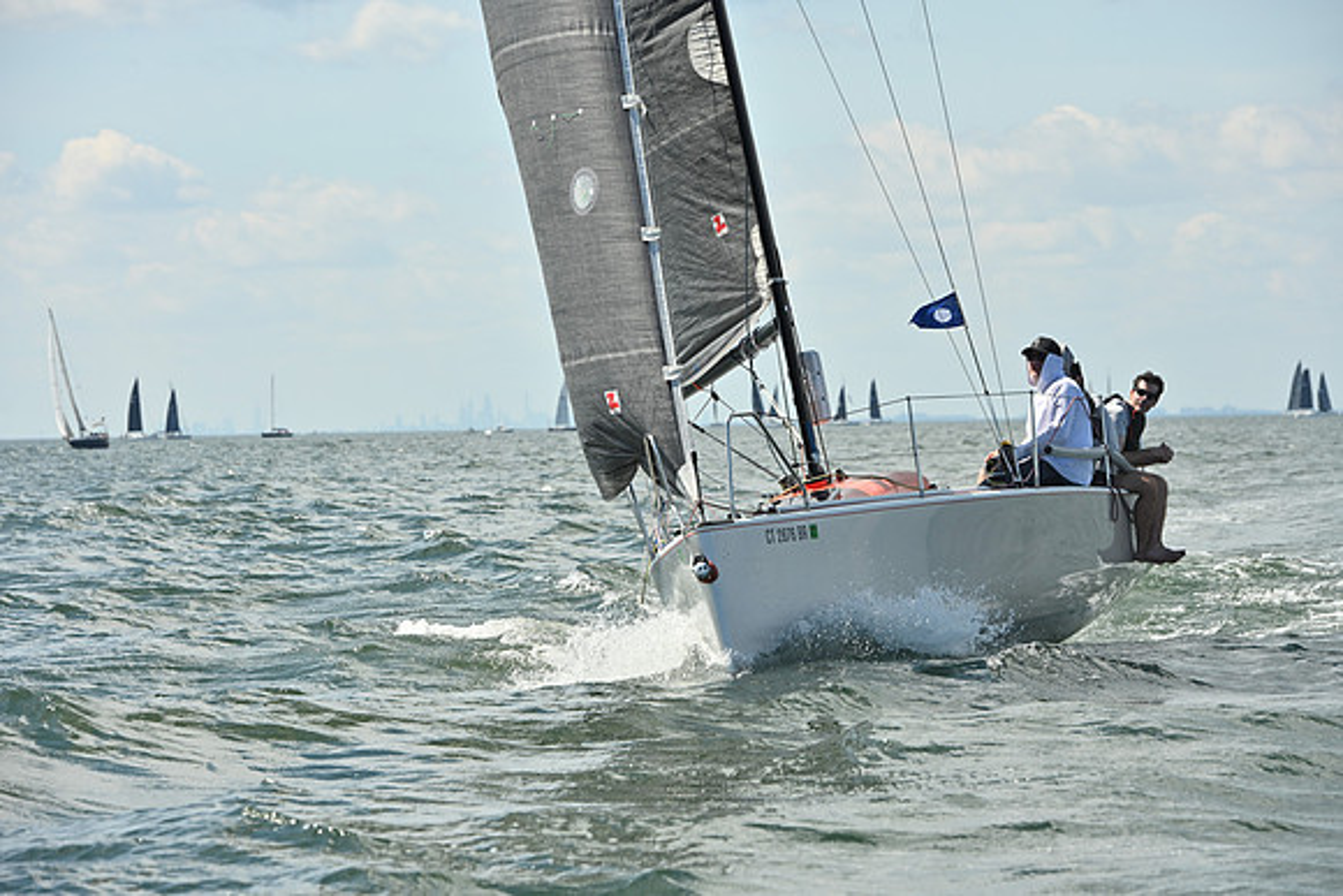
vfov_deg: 8.9
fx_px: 5783
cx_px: 672
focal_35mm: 155
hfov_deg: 13.2
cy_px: 448
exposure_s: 1/1250
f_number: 9
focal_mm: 155
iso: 250
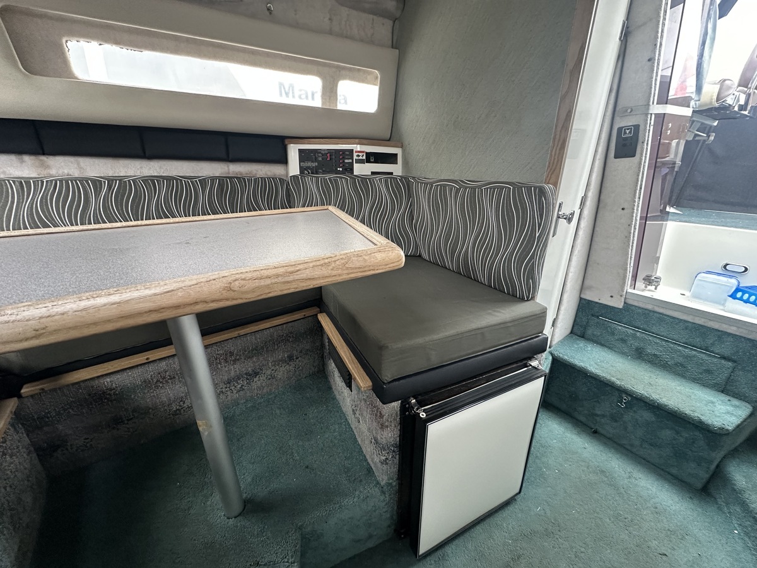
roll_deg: -1.0
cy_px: 284
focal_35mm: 14
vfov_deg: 85.7
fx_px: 306
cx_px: 378
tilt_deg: -21.6
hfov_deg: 102.1
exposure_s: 1/60
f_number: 2.2
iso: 500
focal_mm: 2.22
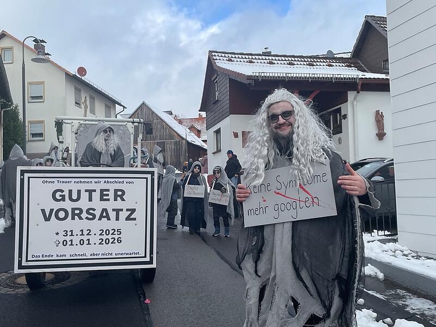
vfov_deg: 53.1
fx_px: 327
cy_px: 164
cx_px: 218
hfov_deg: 67.3
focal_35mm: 26
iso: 32
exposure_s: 1/3401
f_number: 1.6
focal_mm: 4.2
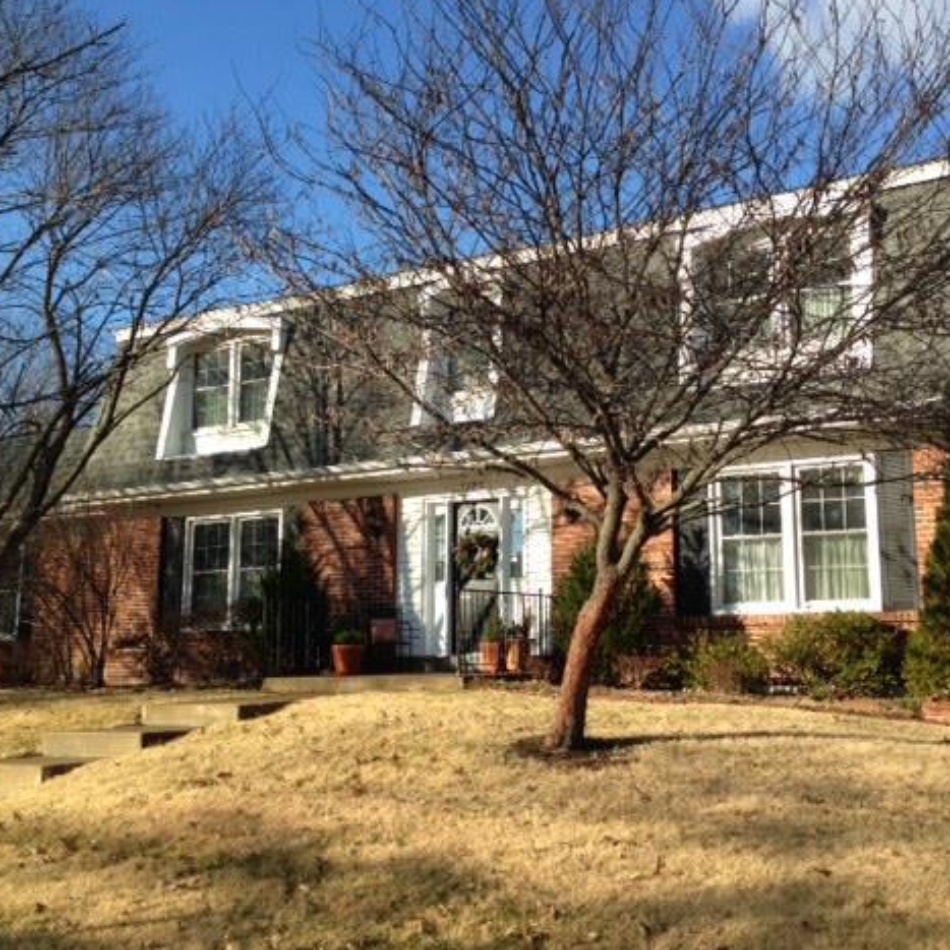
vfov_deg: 41.9
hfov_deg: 41.8
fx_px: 1242
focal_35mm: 40
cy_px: 466
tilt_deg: +8.2
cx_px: 523
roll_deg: -1.2
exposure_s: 1/834
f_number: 2.4
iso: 50
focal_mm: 4.12
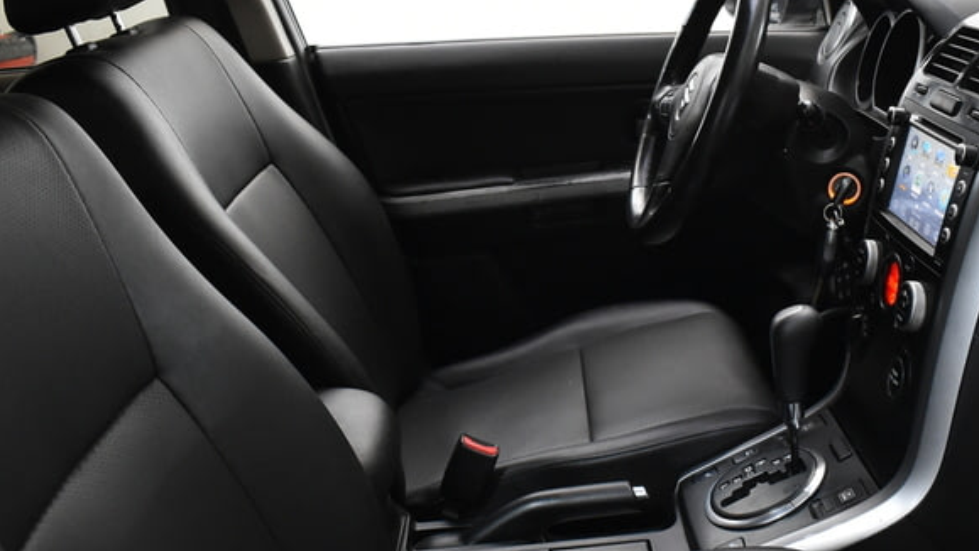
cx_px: 556
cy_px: 318
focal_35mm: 44
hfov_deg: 46.3
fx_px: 1142
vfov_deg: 27.1
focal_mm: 18
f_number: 3.5
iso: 1600
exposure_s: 1/30
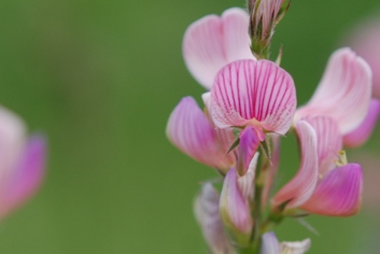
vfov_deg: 6.7
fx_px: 2155
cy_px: 113
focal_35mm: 204
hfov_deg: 10.1
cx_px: 244
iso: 200
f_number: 5.6
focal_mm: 60
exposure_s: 1/320
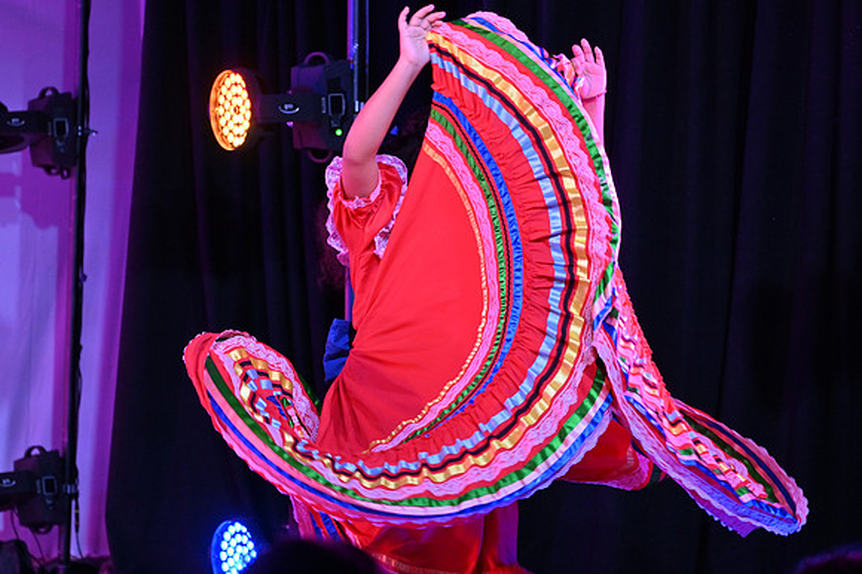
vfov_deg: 13.0
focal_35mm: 105
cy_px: 287
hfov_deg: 19.5
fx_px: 2513
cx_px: 431
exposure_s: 1/500
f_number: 2.8
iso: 640
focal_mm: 70
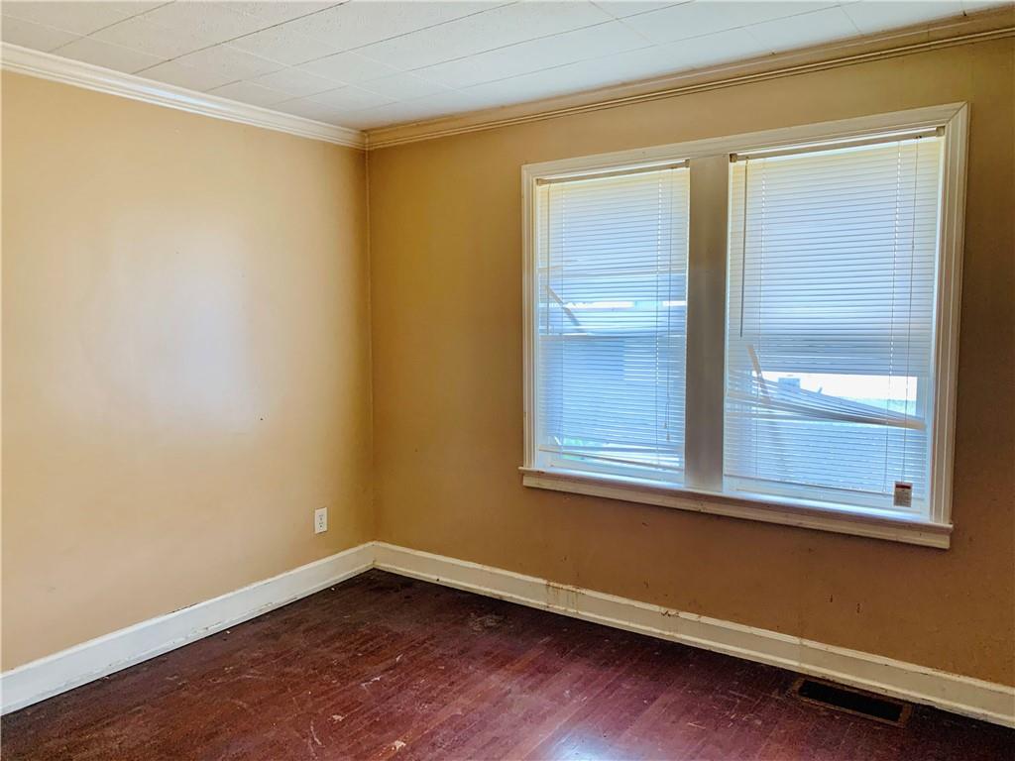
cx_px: 508
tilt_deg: -5.4
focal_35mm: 26
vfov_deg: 53.1
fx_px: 762
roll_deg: +2.7
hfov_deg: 67.3
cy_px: 380
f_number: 1.8
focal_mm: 4.25
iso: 100
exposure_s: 1/115
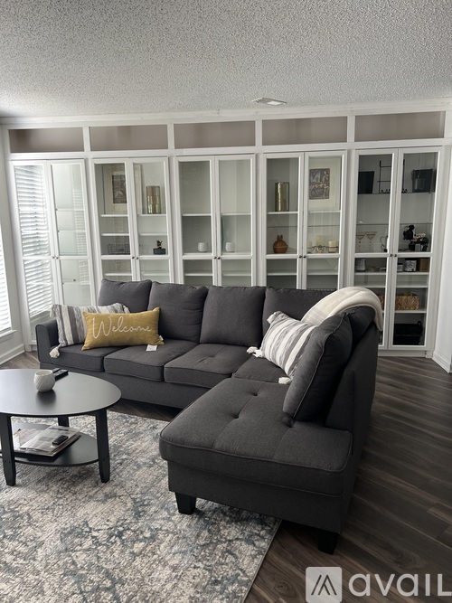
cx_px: 226
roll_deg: +0.8
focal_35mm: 26
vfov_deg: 67.3
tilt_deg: -9.8
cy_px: 302
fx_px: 453
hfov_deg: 53.0
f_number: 1.5
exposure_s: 1/121
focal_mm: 5.7
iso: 100
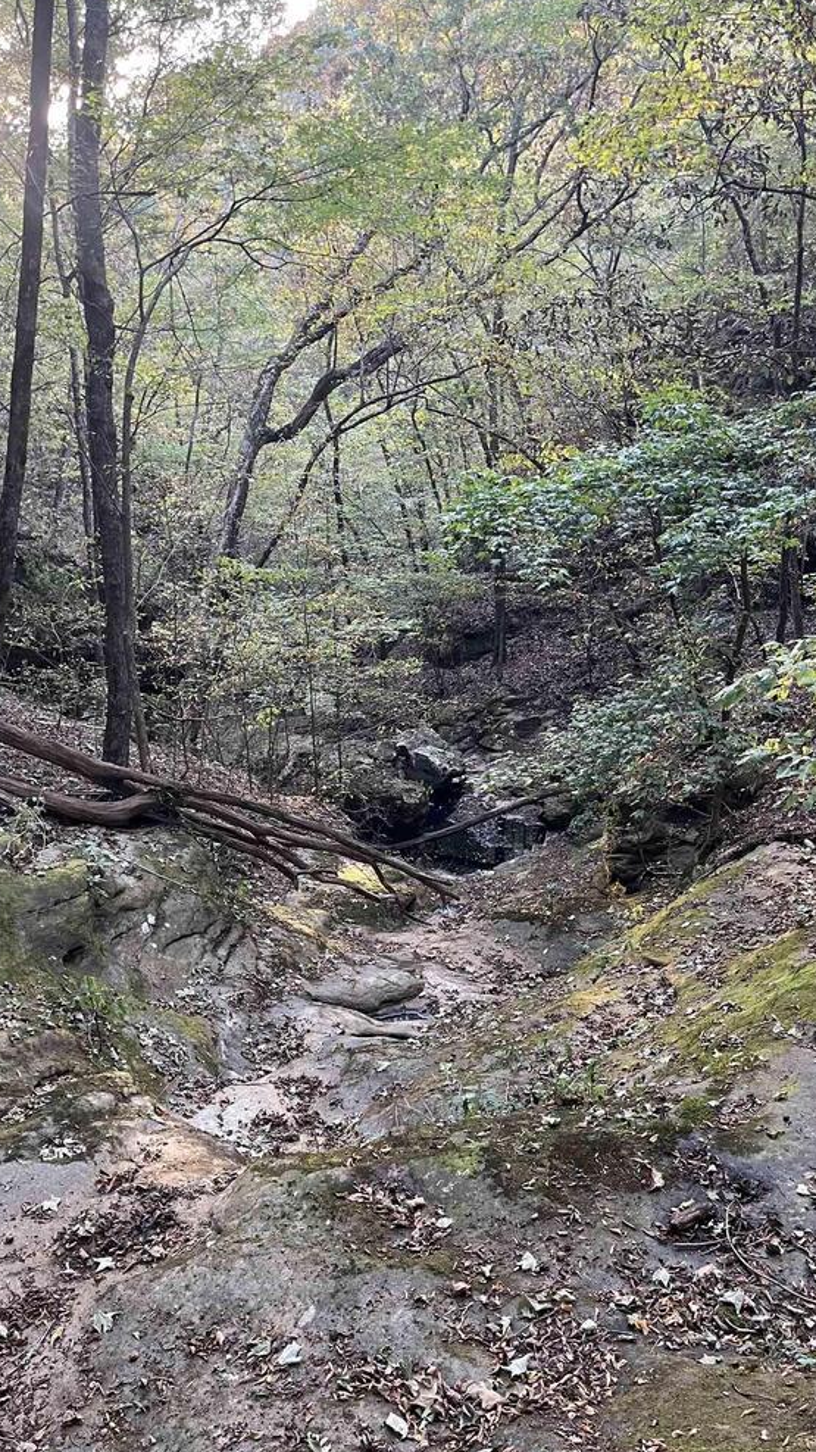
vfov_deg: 62.6
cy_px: 750
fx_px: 1193
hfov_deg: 37.8
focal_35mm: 31
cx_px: 384
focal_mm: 5.1
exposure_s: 1/69
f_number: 1.6
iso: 125
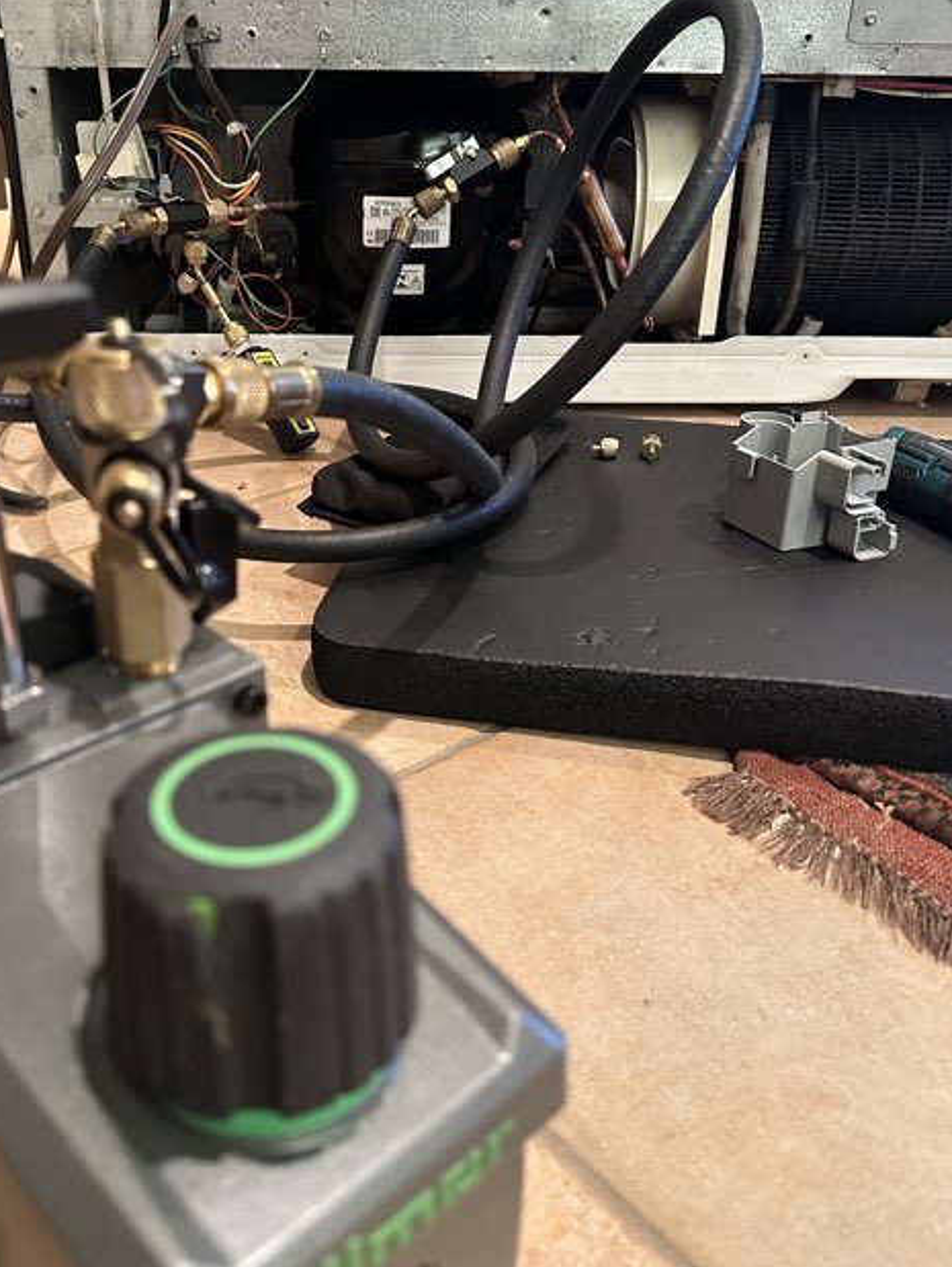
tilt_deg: -26.0
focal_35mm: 31
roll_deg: -1.2
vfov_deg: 58.2
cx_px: 373
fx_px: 1136
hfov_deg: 45.2
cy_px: 563
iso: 800
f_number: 1.78
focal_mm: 6.86
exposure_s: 1/40
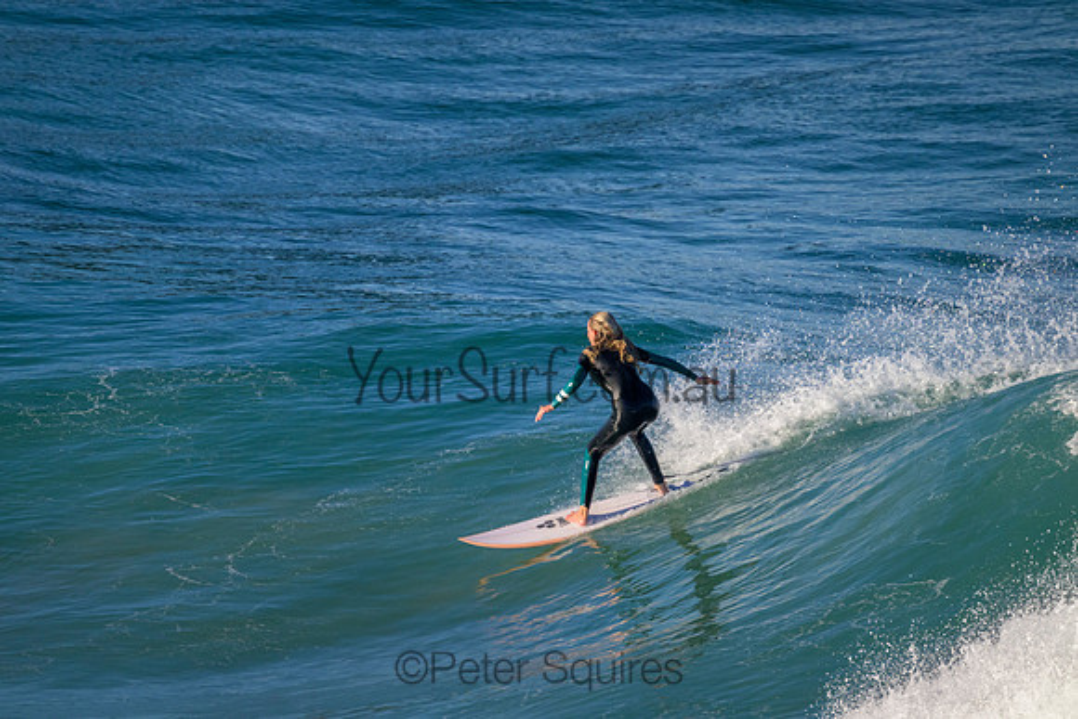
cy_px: 360
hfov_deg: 2.6
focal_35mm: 800
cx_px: 539
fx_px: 23960
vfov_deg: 1.7
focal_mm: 800
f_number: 11
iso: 2500
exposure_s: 1/2000
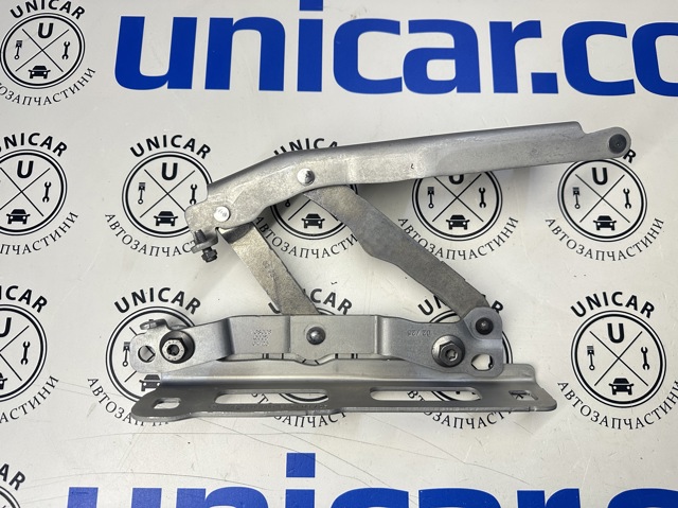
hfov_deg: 71.6
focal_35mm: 24
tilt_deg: -77.6
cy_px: 254
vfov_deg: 56.8
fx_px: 470
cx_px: 339
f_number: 1.78
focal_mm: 6.86
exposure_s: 1/121
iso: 200
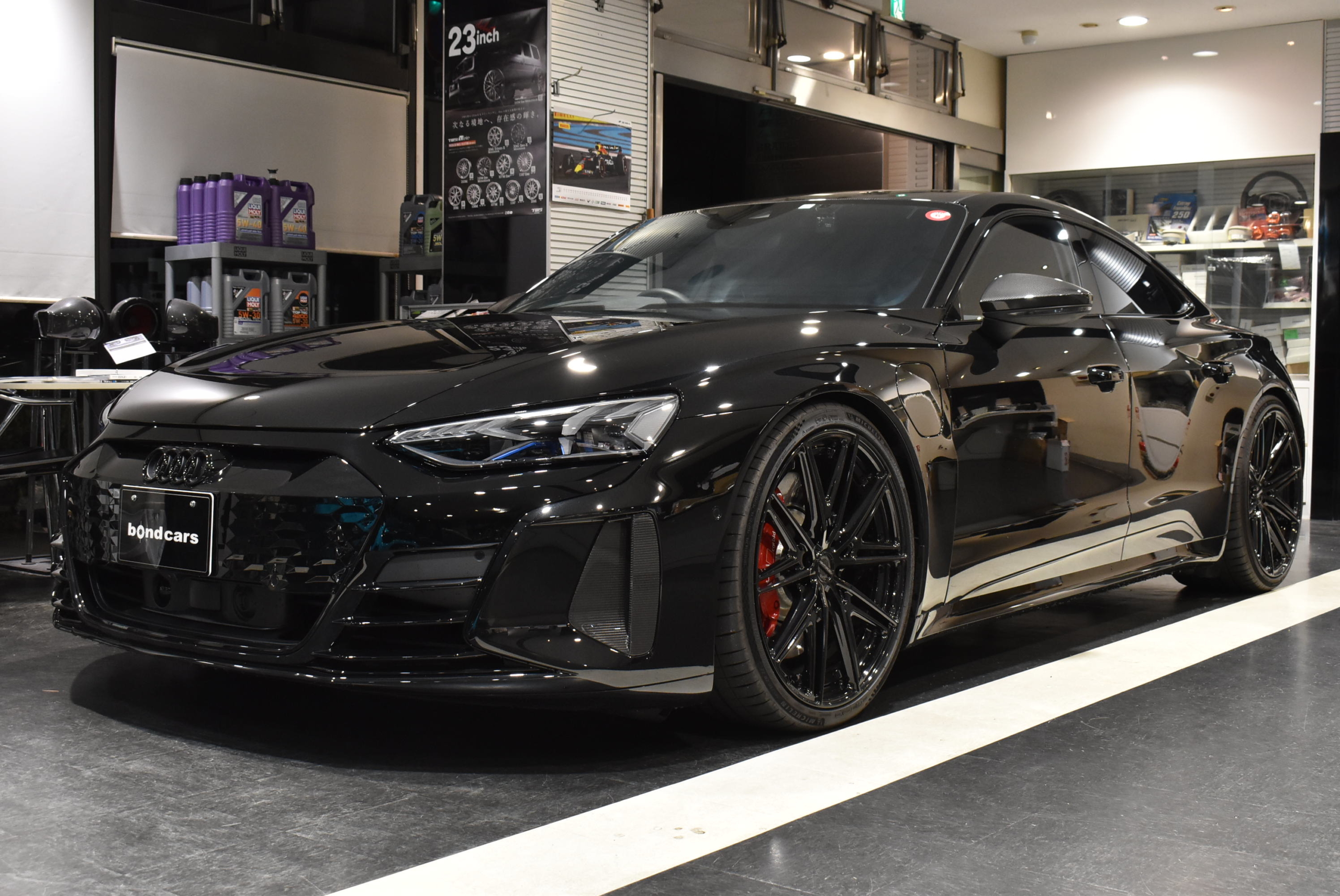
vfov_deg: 31.9
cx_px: 670
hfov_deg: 46.4
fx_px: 1564
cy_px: 448
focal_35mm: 42
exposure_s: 1/50
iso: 1400
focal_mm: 28
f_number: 8
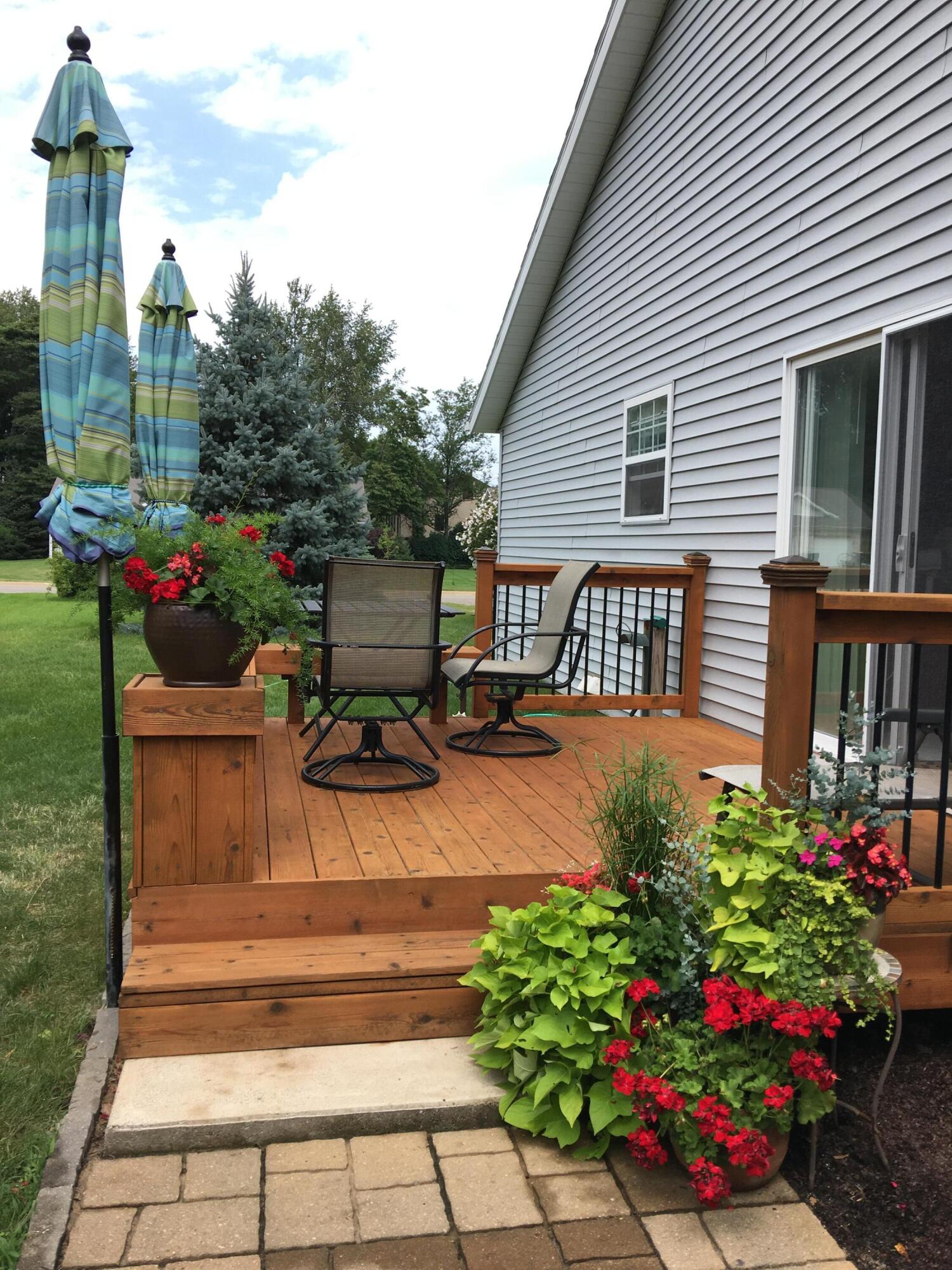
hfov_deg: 48.2
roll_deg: -0.7
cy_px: 635
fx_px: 1063
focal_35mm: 29
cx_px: 476
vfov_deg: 61.7
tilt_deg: -2.9
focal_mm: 4.15
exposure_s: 1/680
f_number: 2.2
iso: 25
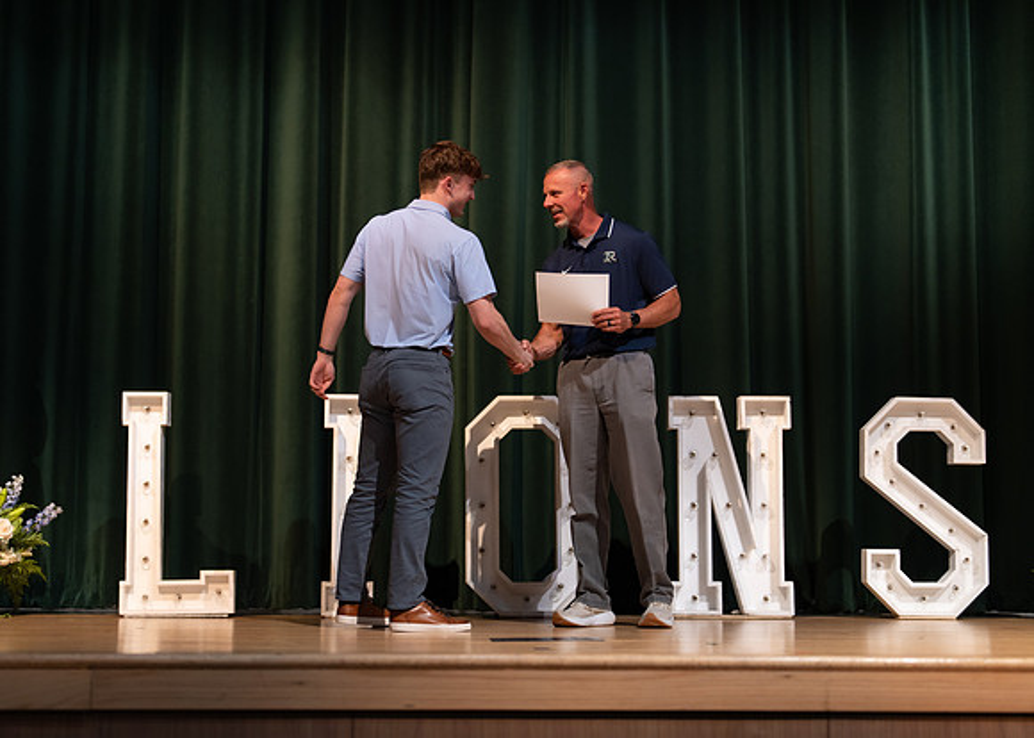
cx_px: 490
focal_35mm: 57
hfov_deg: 34.6
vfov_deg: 25.1
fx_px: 1660
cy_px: 371
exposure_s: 1/320
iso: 500
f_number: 1.2
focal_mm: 50
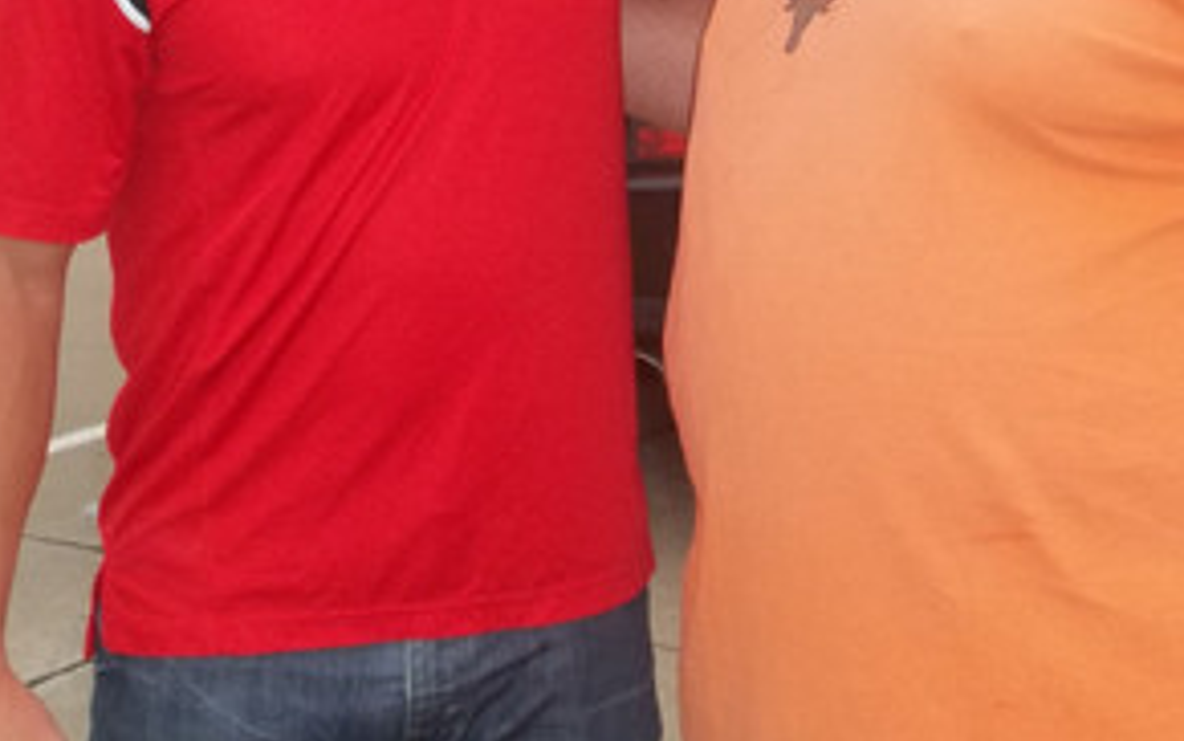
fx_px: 2485
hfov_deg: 26.5
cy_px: -200
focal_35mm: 77
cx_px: 859
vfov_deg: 16.1
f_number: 3.3
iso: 100
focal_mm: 5.9
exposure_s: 1/800
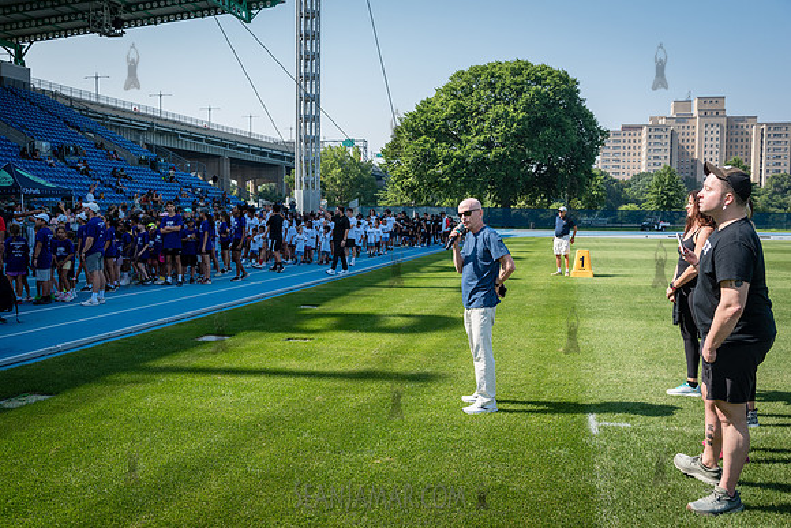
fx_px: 771
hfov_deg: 54.3
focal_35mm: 35
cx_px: 396
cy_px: 264
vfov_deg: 37.8
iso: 400
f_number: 5.6
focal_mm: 35
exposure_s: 1/800
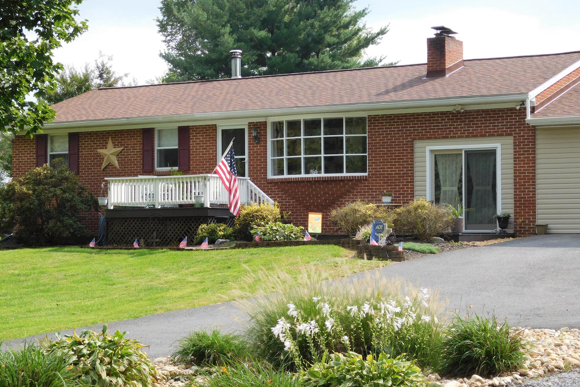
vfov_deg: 16.3
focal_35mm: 84
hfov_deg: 24.2
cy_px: 202
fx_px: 1353
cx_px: 292
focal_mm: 14.2
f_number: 4.4
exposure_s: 1/400
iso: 125
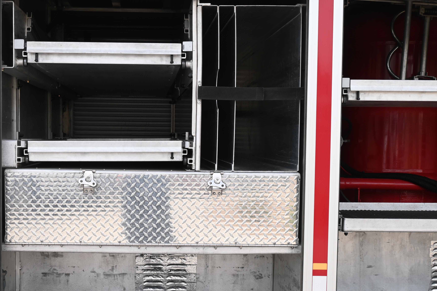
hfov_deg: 37.9
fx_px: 631
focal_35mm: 52
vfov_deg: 26.0
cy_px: 170
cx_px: 156
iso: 100
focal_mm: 22
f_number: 6.3
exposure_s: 1/160
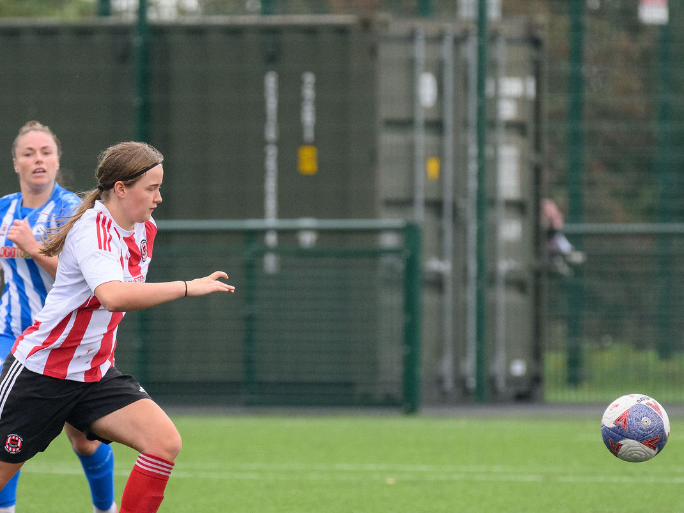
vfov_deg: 1.7
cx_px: 239
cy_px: 313
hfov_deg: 2.3
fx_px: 17294
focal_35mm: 875
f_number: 5.6
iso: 3200
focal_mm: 400
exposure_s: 1/1250
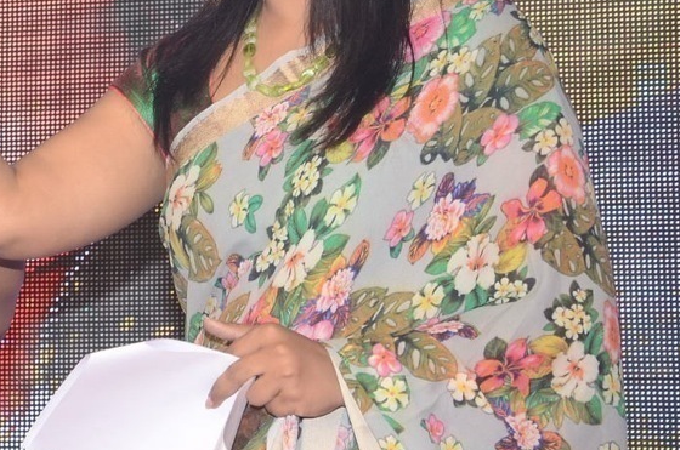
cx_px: -81
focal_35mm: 216
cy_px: 87
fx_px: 4072
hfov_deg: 9.4
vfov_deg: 6.3
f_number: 5.6
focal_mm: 62
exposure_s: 1/125
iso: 320
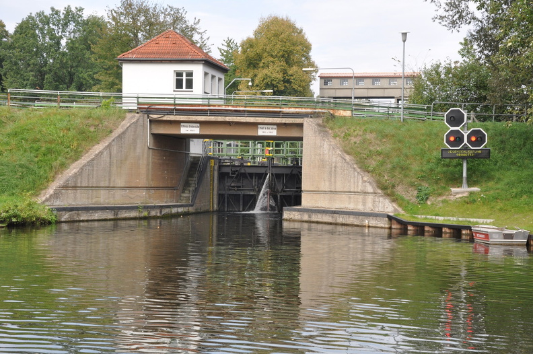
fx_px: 1065
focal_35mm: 72
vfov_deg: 18.9
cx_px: 266
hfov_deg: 28.1
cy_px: 177
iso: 500
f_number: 10
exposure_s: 1/400
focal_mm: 48
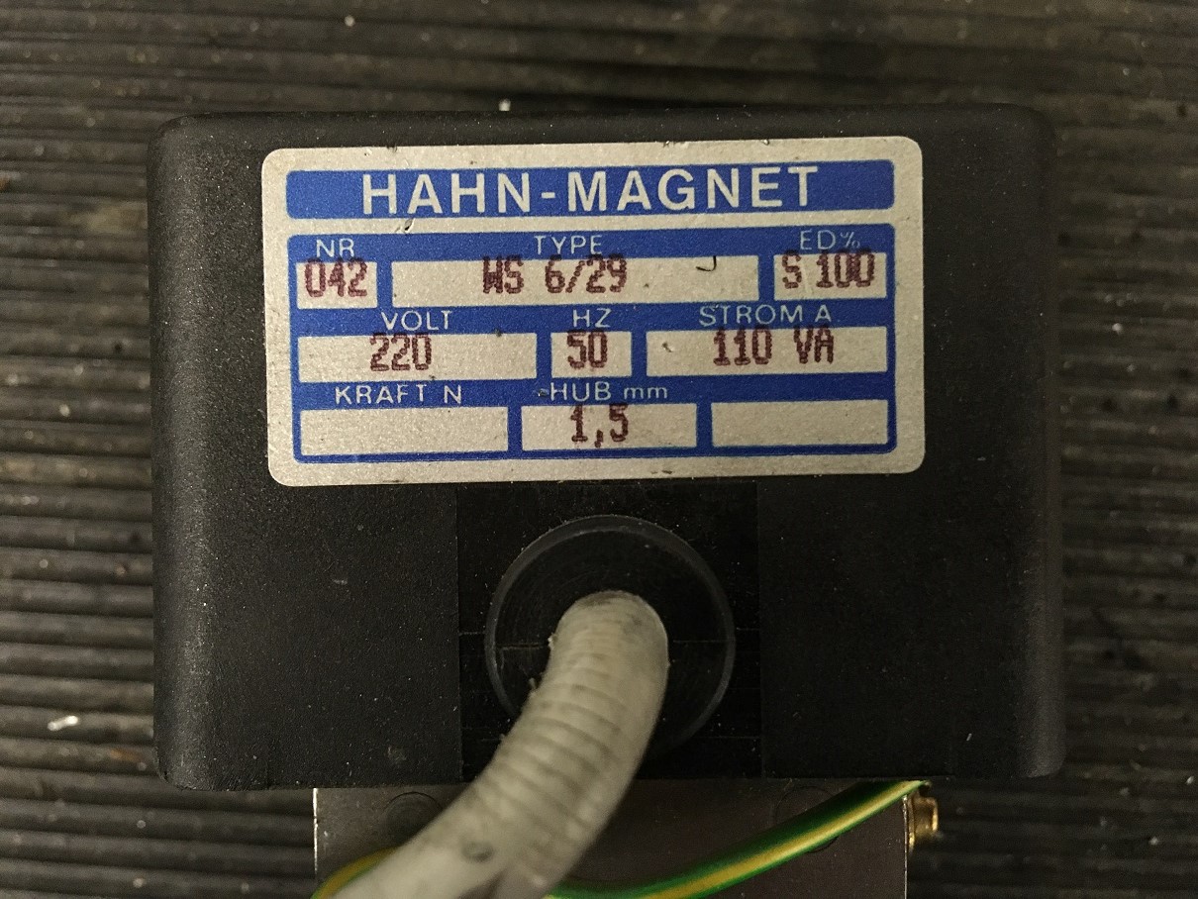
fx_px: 1004
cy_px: 450
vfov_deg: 48.2
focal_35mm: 29
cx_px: 599
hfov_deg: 61.6
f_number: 2.2
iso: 200
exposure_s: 1/17
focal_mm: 4.15
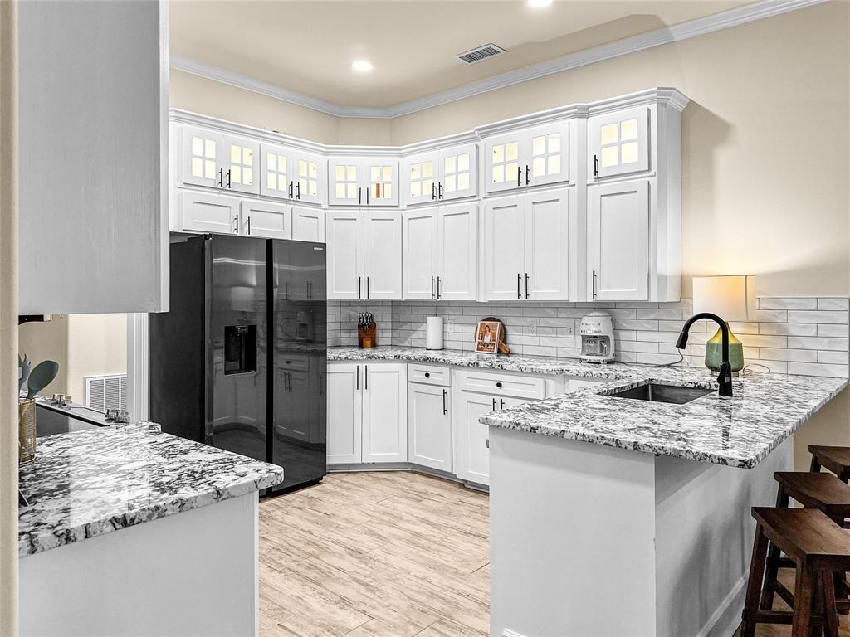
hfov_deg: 71.6
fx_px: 589
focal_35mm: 24
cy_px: 318
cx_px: 425
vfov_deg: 56.8
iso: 200
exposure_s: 1/120
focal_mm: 6.86
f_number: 1.8
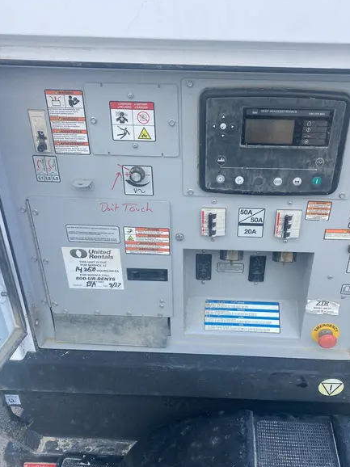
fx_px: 445
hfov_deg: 42.7
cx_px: 208
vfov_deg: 55.2
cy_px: 267
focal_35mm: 33
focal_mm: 4.25
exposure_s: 1/973
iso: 32
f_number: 1.8
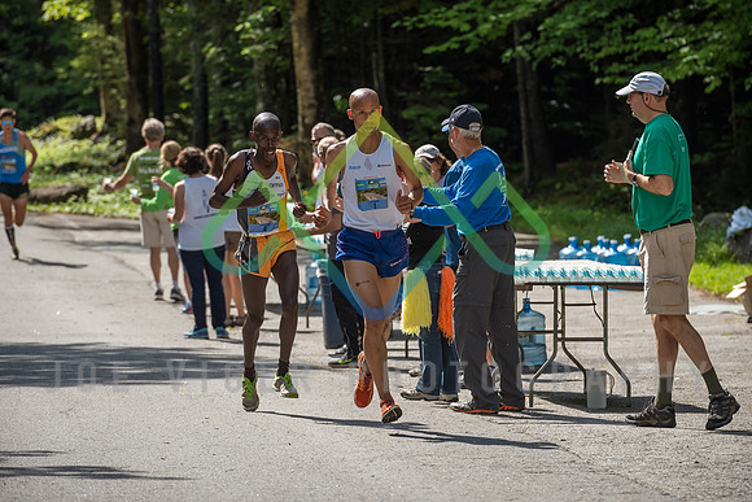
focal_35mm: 247
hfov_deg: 8.3
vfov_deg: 5.6
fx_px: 5155
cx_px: 464
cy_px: 192
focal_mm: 200
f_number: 5.6
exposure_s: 1/500
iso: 200
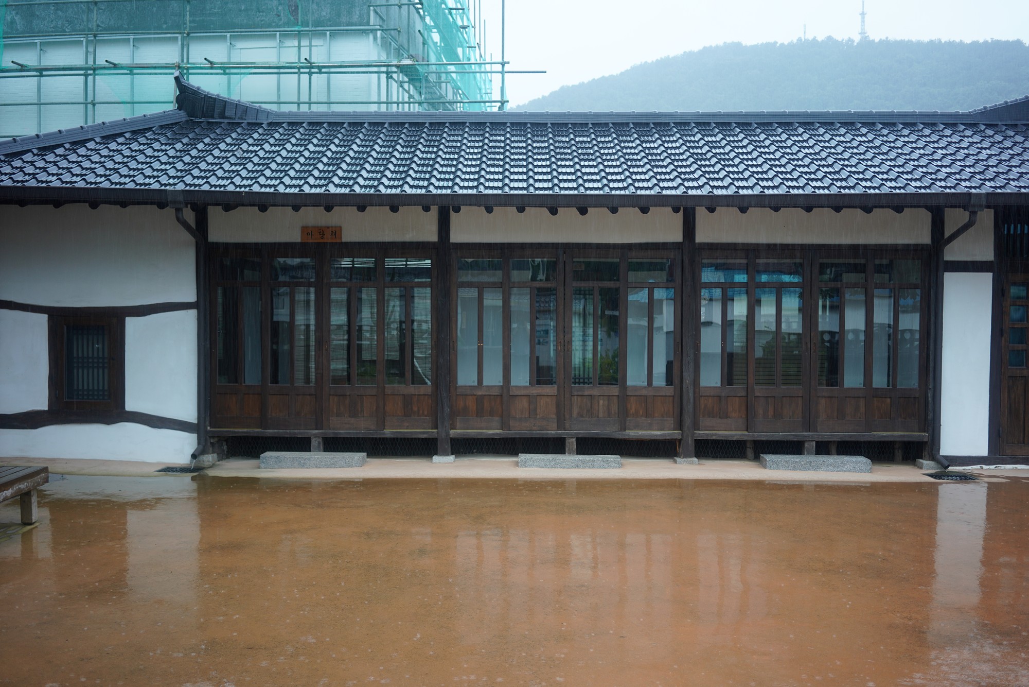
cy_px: 344
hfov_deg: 54.4
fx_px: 1000
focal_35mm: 35
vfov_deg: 37.9
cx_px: 514
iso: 200
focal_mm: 35
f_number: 2.8
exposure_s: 1/80
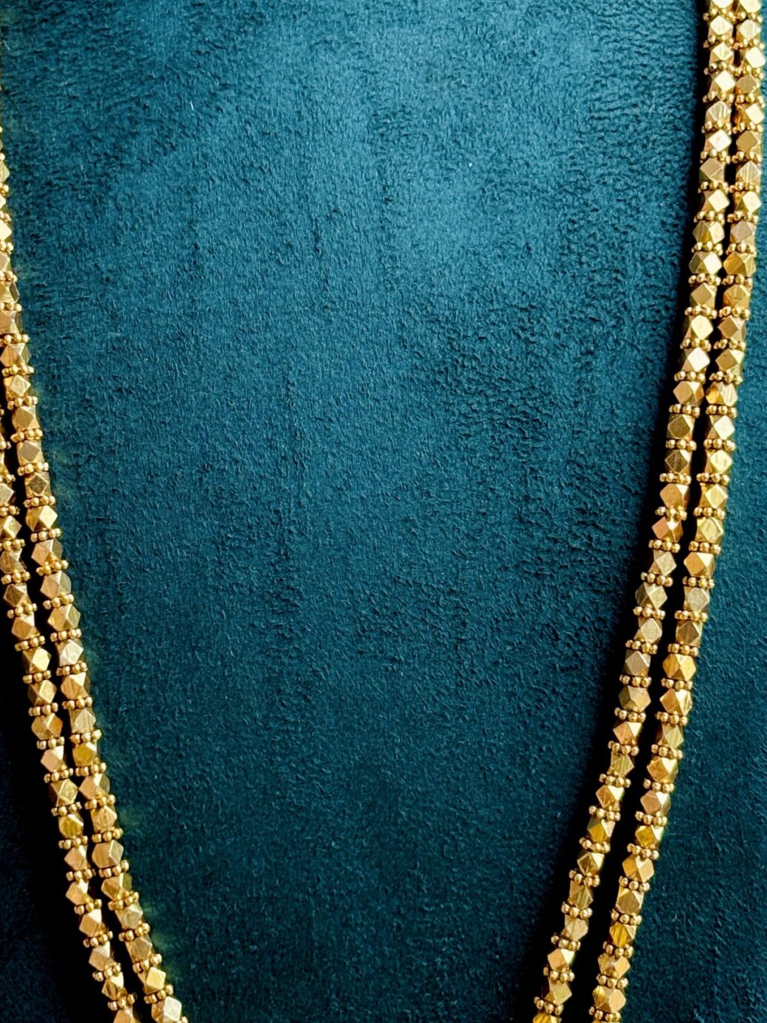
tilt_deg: -12.5
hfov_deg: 15.4
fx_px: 2837
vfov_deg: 20.4
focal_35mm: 96
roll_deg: +1.5
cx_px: 285
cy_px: 478
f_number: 1.6
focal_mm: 5.96
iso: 50
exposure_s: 1/121
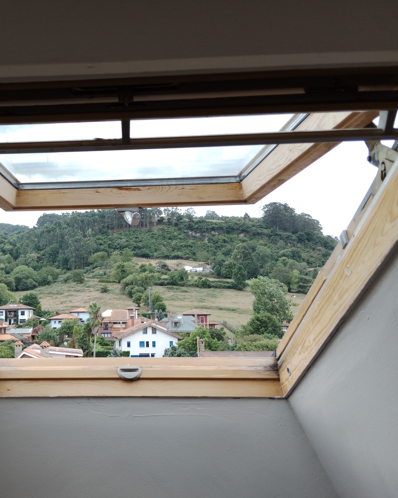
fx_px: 501
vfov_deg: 52.9
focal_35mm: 34
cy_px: 250
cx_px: 93
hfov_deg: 41.9
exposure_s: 1/100
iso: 107
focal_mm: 3.96
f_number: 1.8
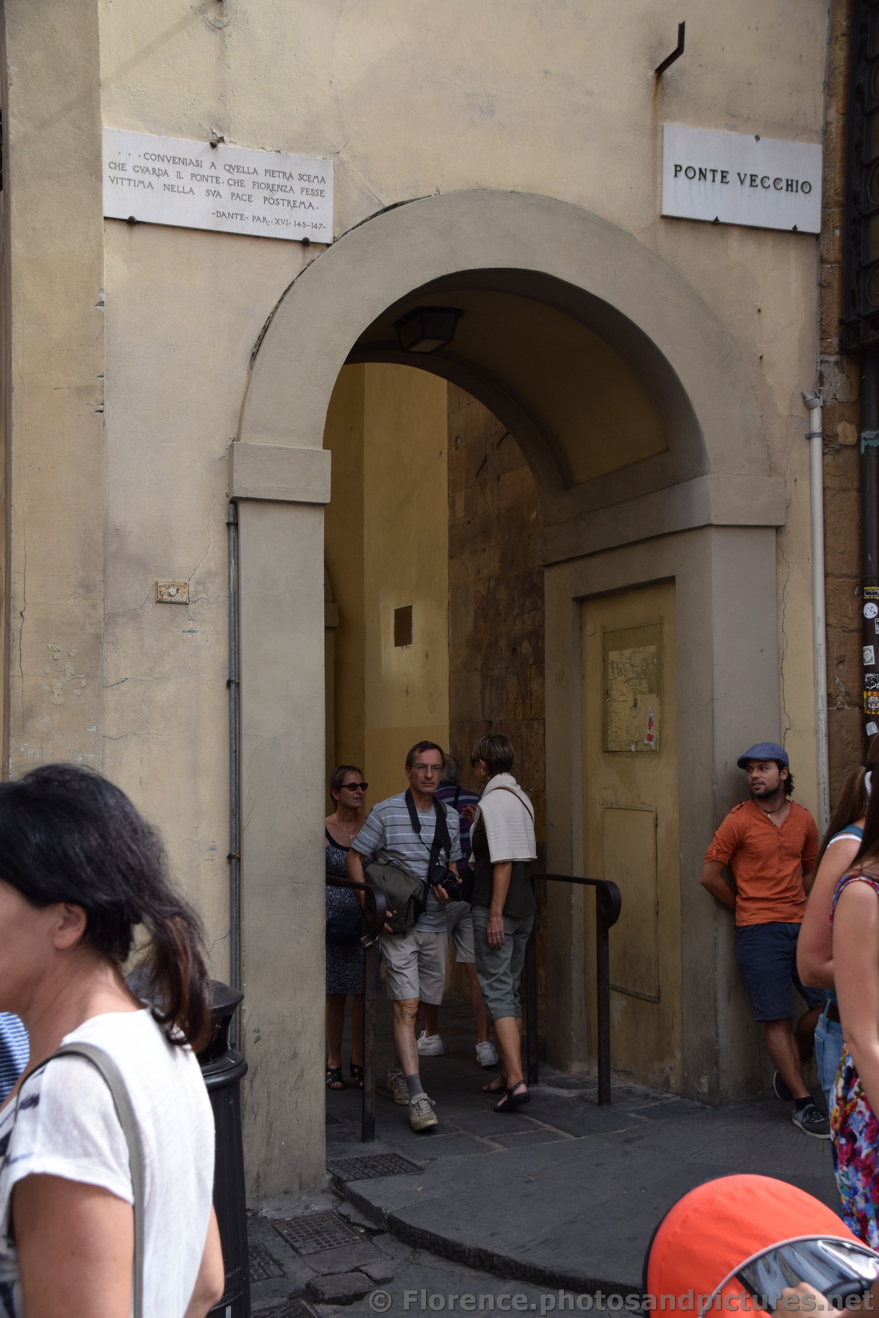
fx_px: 1428
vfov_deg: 49.6
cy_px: 659
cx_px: 440
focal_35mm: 39
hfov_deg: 34.2
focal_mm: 26
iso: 320
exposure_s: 1/250
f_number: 8
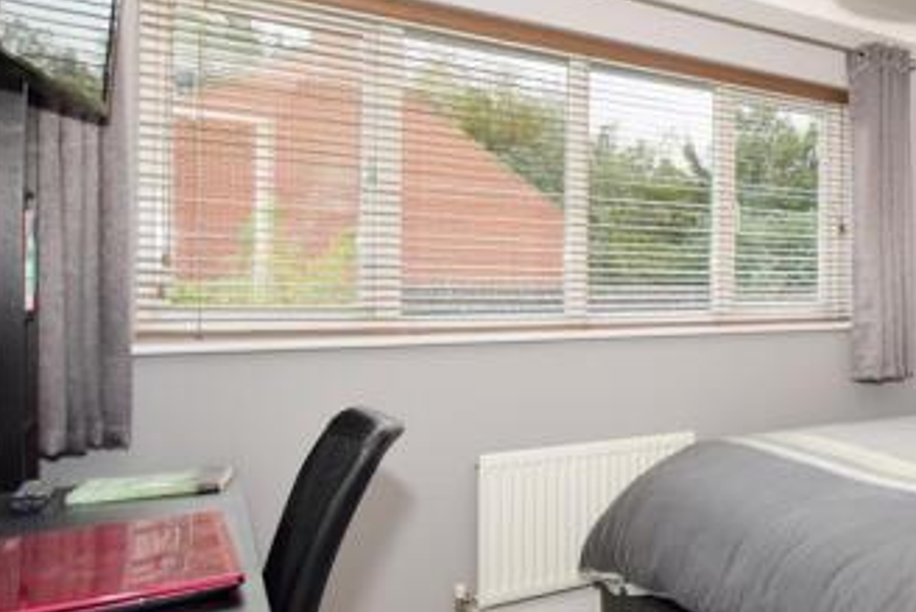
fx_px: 764
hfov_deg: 50.9
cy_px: 284
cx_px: 899
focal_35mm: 30
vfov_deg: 43.6
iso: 400
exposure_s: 1/125
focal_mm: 10
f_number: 5.6
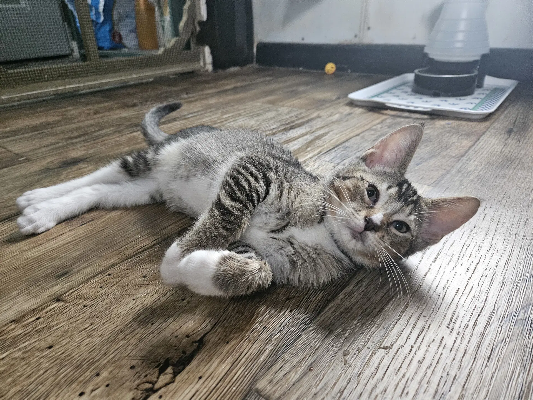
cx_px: 266
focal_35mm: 23
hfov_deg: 73.9
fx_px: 354
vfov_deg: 58.9
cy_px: 200
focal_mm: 5.4
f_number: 1.8
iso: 800
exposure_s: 1/60
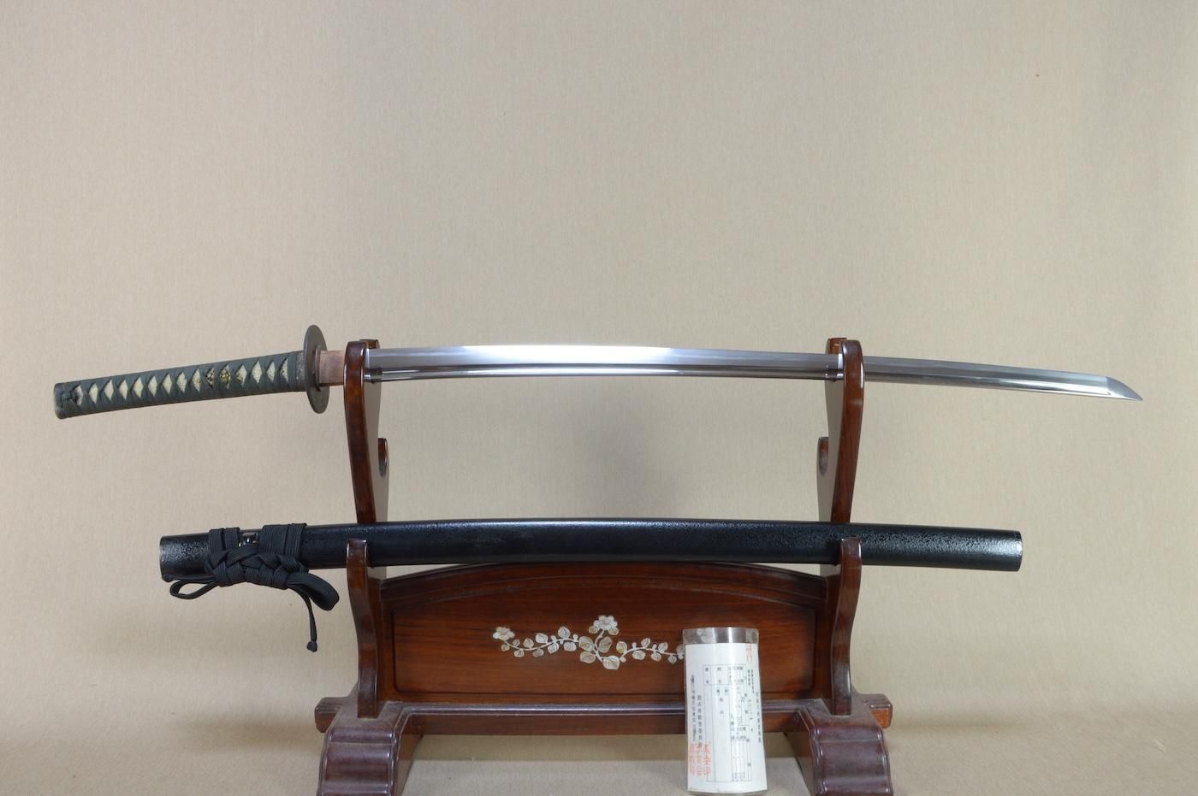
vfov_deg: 43.5
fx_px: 997
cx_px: 599
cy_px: 398
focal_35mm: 30
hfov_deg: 62.0
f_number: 11
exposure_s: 1/1.6
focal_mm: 20
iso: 400
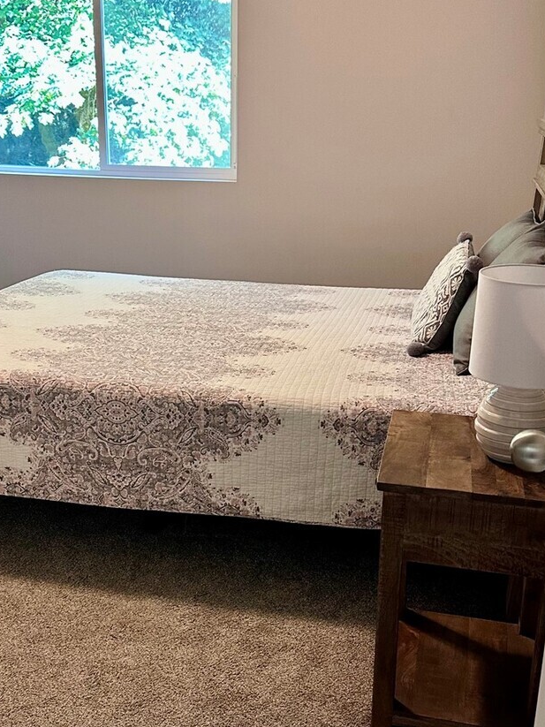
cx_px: 226
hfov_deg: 34.3
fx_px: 882
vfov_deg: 44.8
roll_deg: -1.0
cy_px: 389
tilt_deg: -18.2
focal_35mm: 42
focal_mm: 6.86
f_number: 1.78
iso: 320
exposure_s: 1/60
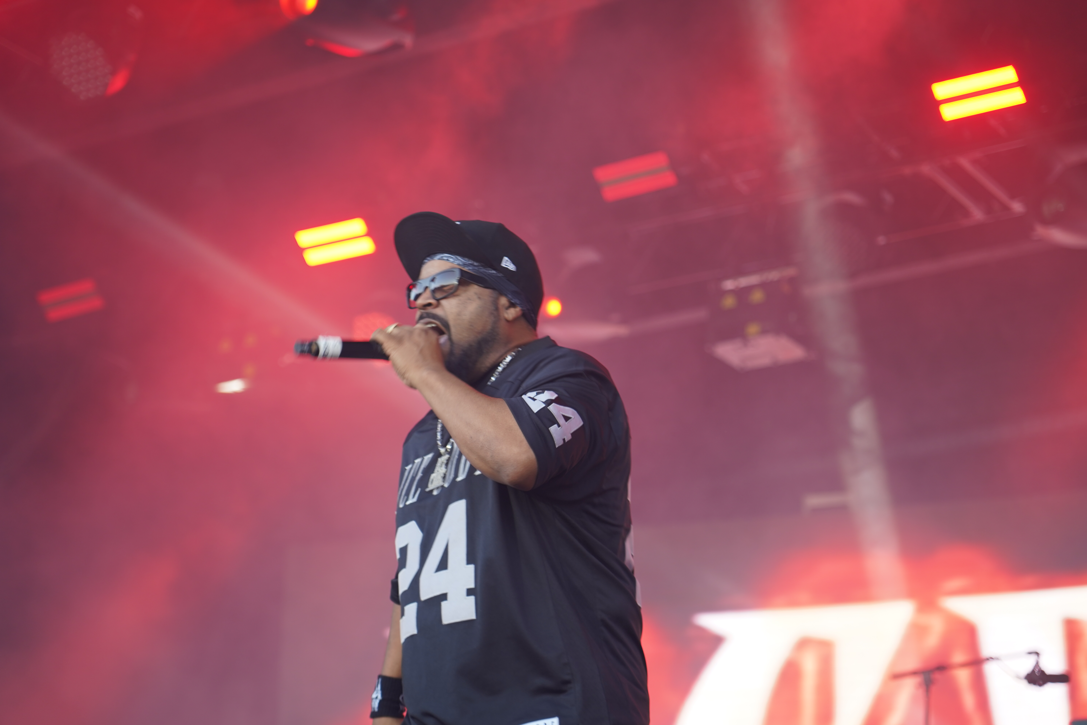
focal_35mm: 105
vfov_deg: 13.0
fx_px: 3170
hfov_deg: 19.5
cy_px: 362
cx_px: 544
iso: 250
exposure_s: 1/160
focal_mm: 105
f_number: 4
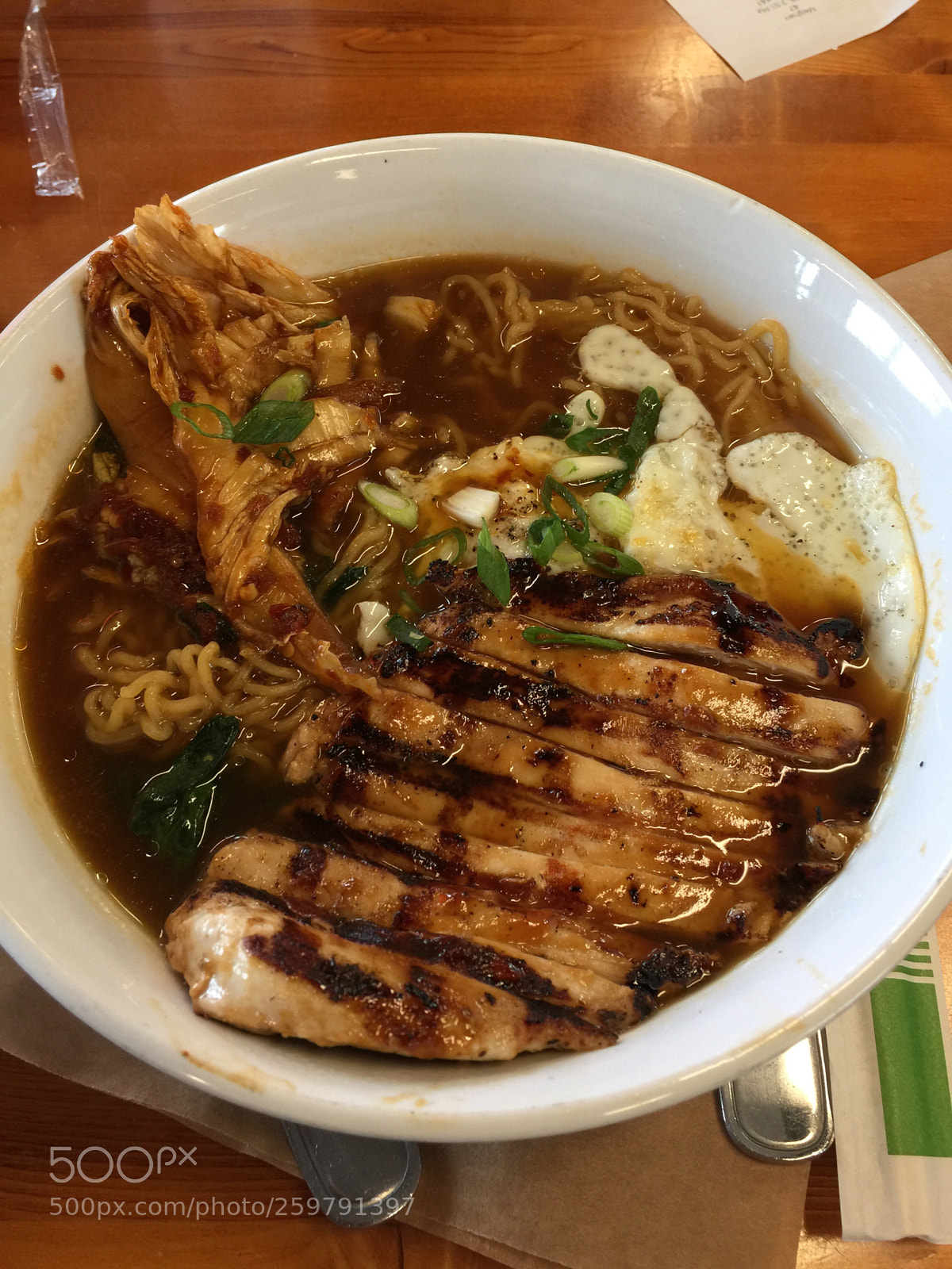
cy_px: 634
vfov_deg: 61.7
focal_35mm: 29
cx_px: 476
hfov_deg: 48.2
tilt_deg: -62.4
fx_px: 1063
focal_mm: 4.15
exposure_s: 1/15
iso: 40
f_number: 2.2
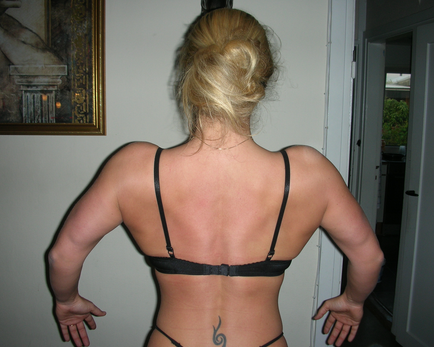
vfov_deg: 40.1
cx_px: 215
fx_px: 475
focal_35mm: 37
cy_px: 174
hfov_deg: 49.1
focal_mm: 5.8
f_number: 3
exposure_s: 1/60.1
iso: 51
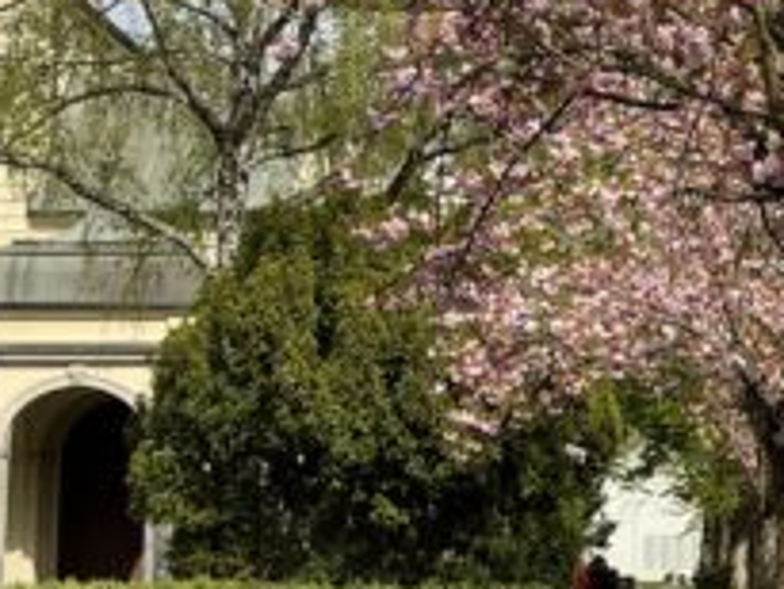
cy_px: 126
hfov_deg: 14.6
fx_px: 2946
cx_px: 987
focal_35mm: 130
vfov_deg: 11.4
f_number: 1.6
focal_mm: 5.1
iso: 32
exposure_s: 1/3003
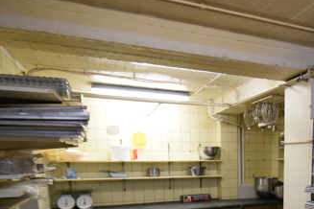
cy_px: 195
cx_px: 253
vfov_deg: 37.0
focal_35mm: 33
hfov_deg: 53.3
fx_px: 288
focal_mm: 10
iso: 3200
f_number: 3.5
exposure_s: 1/160
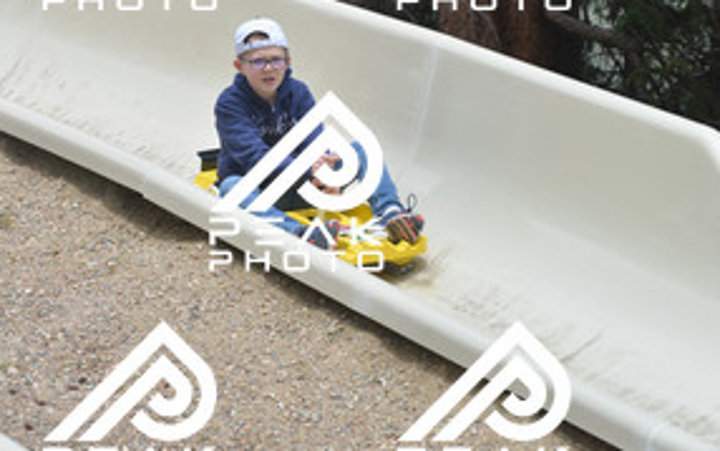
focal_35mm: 174
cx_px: 307
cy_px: 165
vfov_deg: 7.5
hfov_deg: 12.0
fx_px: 3416
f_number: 6.3
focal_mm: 122
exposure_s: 1/800
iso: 320
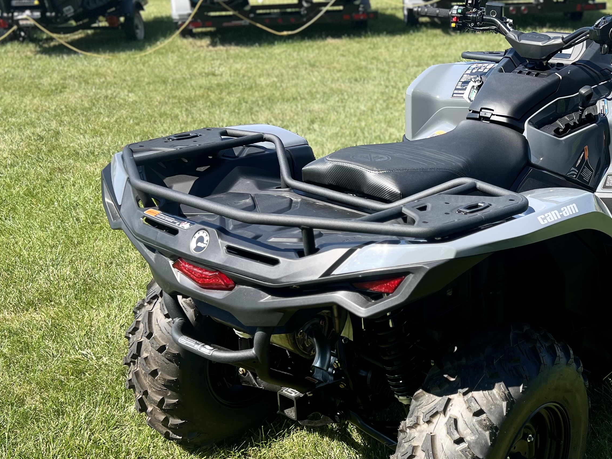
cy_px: 260
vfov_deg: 31.5
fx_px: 813
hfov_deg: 40.3
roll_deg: +1.8
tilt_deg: -25.2
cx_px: 444
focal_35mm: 46
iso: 50
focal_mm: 5.7
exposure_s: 1/1553
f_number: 1.5
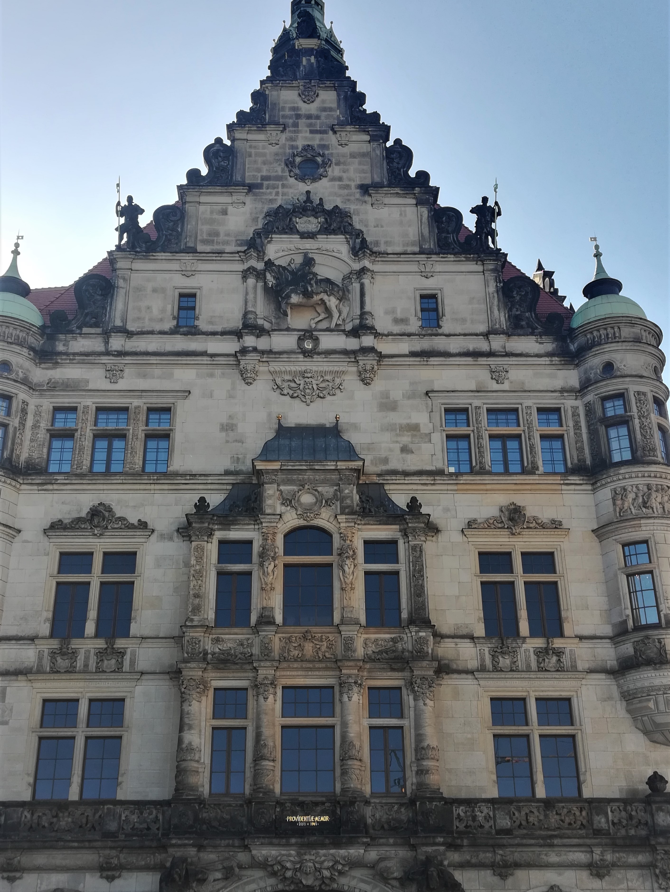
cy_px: 446
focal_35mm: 37
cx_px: 335
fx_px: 955
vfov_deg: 50.1
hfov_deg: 38.7
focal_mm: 3.83
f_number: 2.2
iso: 50
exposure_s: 1/259
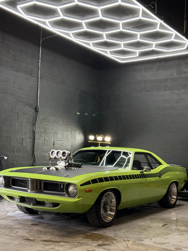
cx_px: 94
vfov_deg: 39.7
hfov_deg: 30.3
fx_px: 348
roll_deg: -2.9
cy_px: 126
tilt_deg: +3.7
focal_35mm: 48
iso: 200
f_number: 1.78
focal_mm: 6.76
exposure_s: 1/120
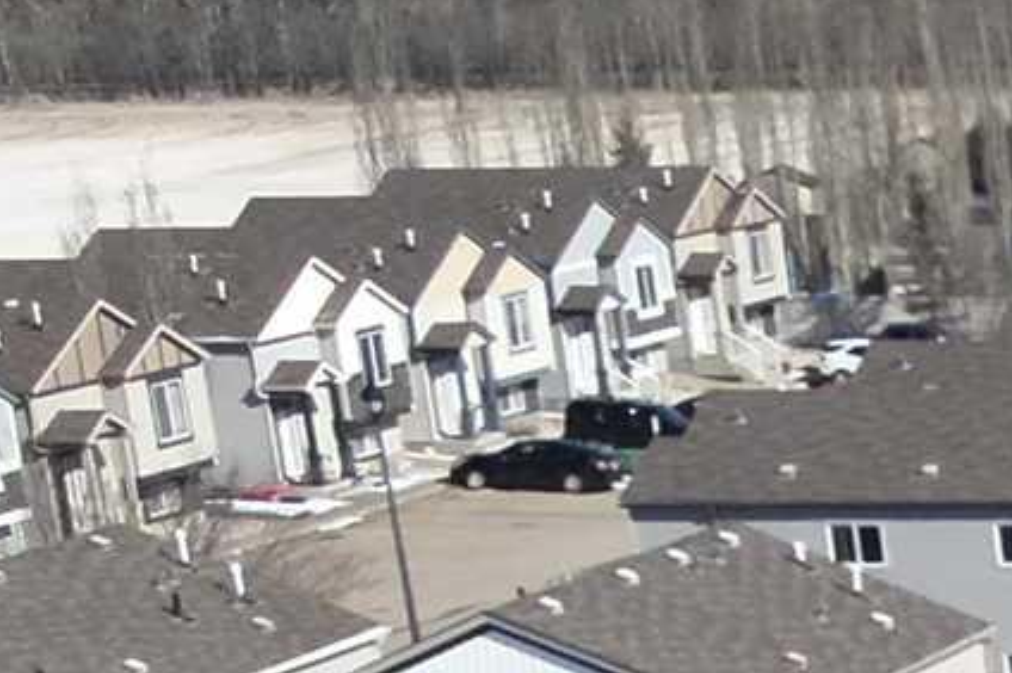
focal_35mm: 181
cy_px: 1859
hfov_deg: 9.5
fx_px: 5084
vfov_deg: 7.0
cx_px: 2759
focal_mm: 4.4
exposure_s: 1/1000
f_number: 2.8
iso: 100
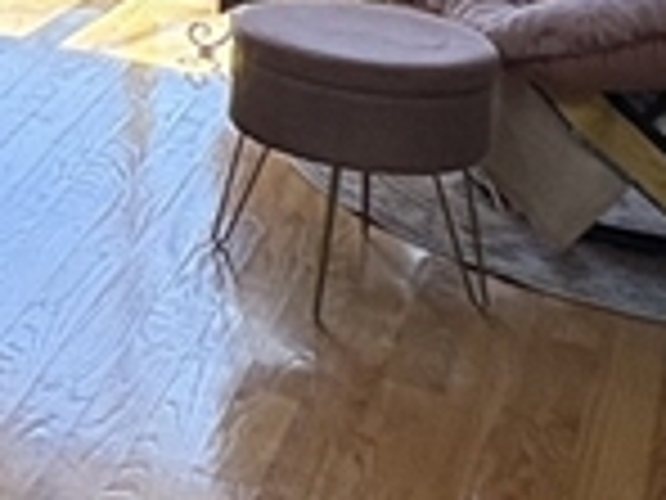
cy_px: -311
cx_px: -814
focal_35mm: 97
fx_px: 1866
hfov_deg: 14.8
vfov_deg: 14.0
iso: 125
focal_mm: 2.22
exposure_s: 1/120
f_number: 2.2
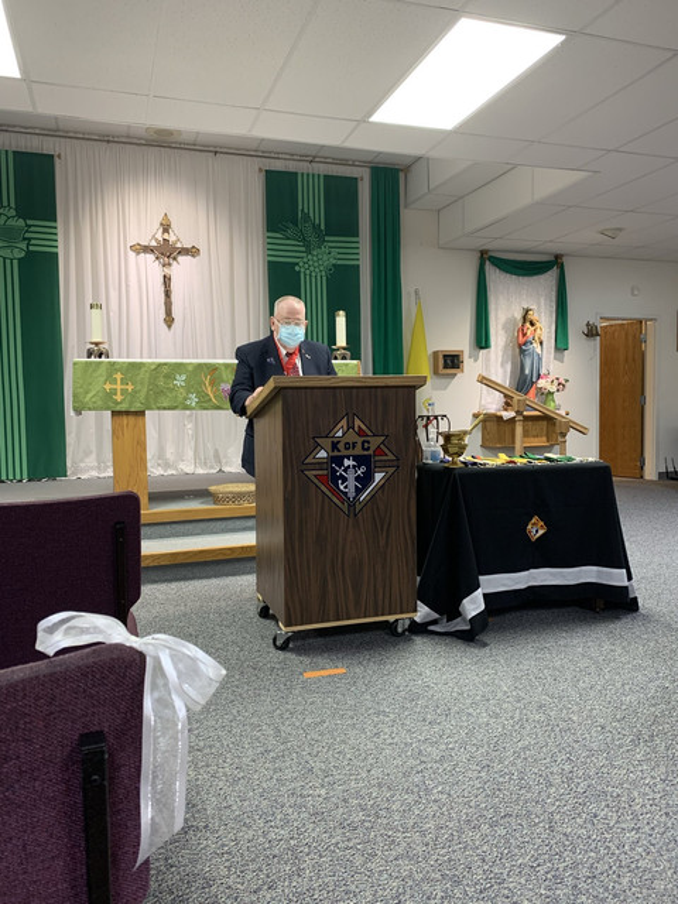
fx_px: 679
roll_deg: +0.8
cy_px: 452
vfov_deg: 67.3
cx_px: 339
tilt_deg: -3.4
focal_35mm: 26
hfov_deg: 53.1
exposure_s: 1/60
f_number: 1.8
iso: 160
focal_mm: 4.25
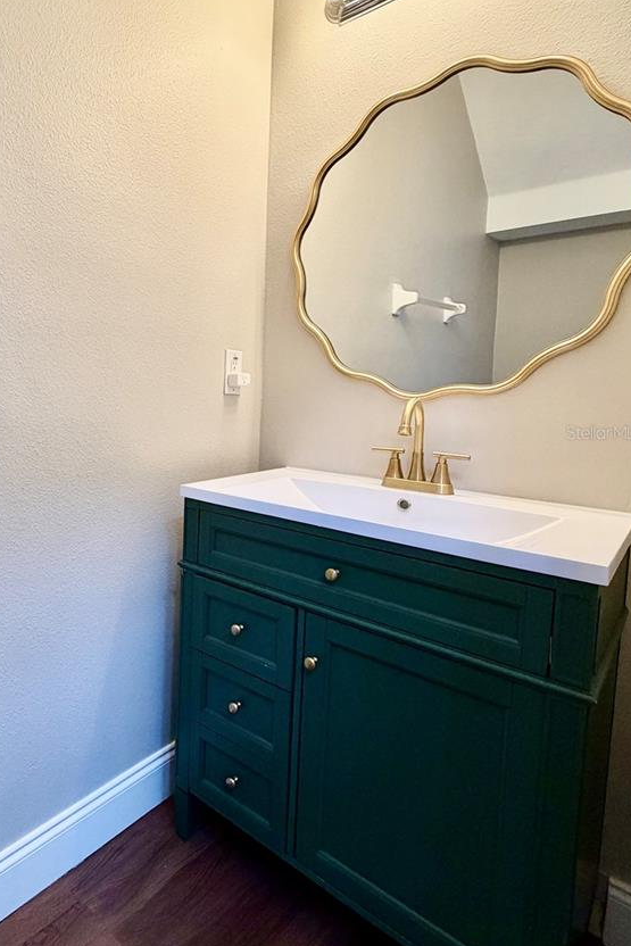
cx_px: 135
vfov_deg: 81.0
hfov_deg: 55.7
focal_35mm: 21
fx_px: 552
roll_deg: -1.3
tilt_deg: -4.5
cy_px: 432
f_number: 2.2
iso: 250
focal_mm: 2.22
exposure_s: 1/120
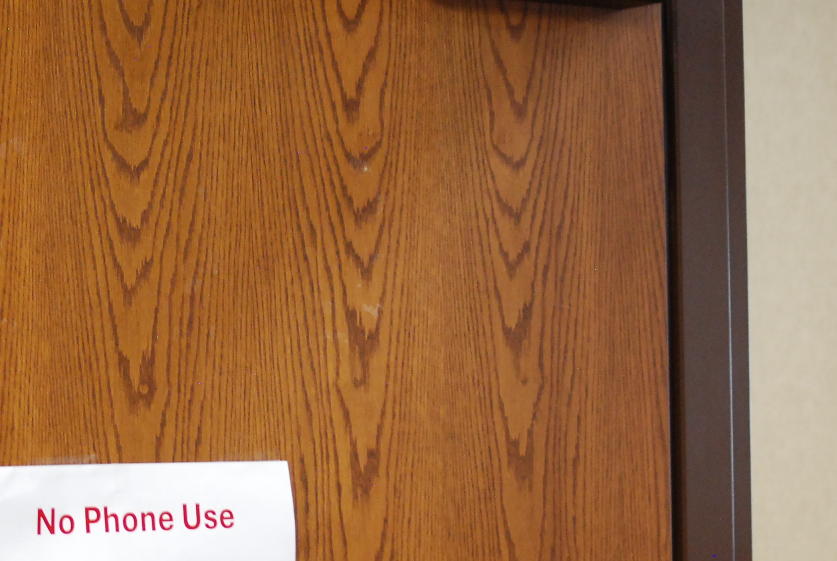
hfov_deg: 11.7
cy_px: 547
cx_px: 152
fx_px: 4074
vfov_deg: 7.8
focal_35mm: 175
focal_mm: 50
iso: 800
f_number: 4
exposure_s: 1/15
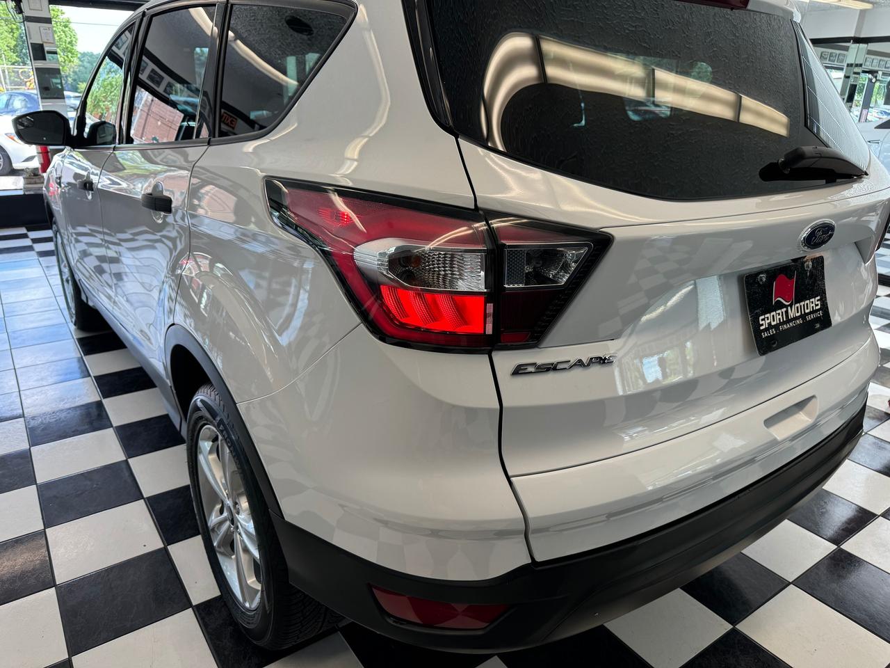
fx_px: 617
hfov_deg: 71.6
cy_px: 334
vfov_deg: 56.8
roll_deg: -1.7
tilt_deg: -21.0
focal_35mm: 24
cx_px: 445
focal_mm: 6.76
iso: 64
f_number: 1.78
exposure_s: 1/120
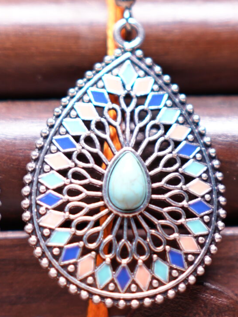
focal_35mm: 175
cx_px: 7
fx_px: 1603
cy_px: 80
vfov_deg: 11.3
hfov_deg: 8.5
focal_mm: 35
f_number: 1.4
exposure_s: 1/100
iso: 100
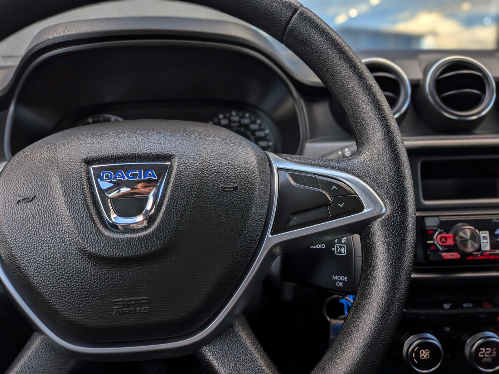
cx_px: 250
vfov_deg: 56.8
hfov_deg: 71.6
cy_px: 187
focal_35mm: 24
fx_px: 346
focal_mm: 4.53
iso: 30
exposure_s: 1/291
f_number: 1.7
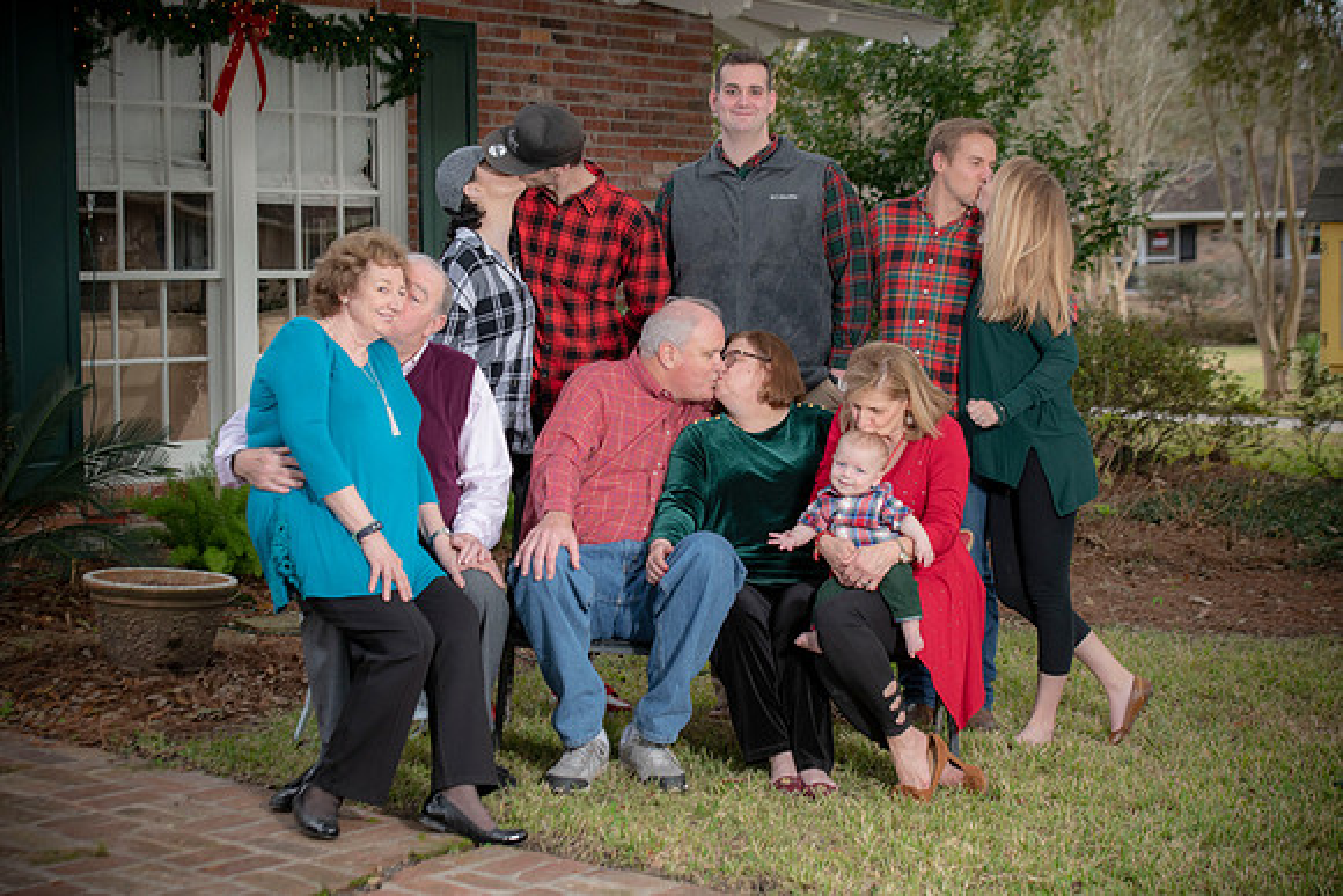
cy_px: 448
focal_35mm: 70
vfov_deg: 19.5
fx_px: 2612
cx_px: 672
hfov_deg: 28.8
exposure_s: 1/250
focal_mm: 70
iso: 320
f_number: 5.6
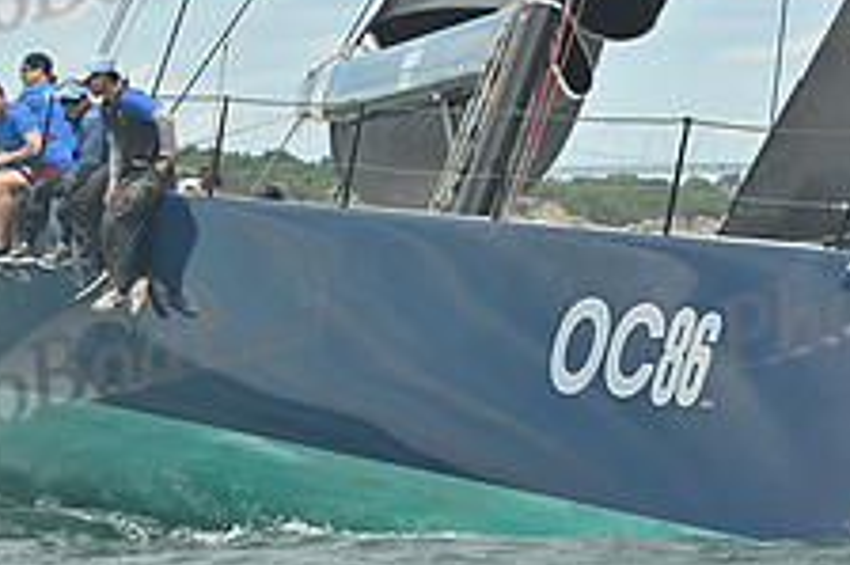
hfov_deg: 8.0
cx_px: 524
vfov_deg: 5.3
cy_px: 131
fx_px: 6111
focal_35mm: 259
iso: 250
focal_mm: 100
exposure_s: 1/1250
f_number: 7.1
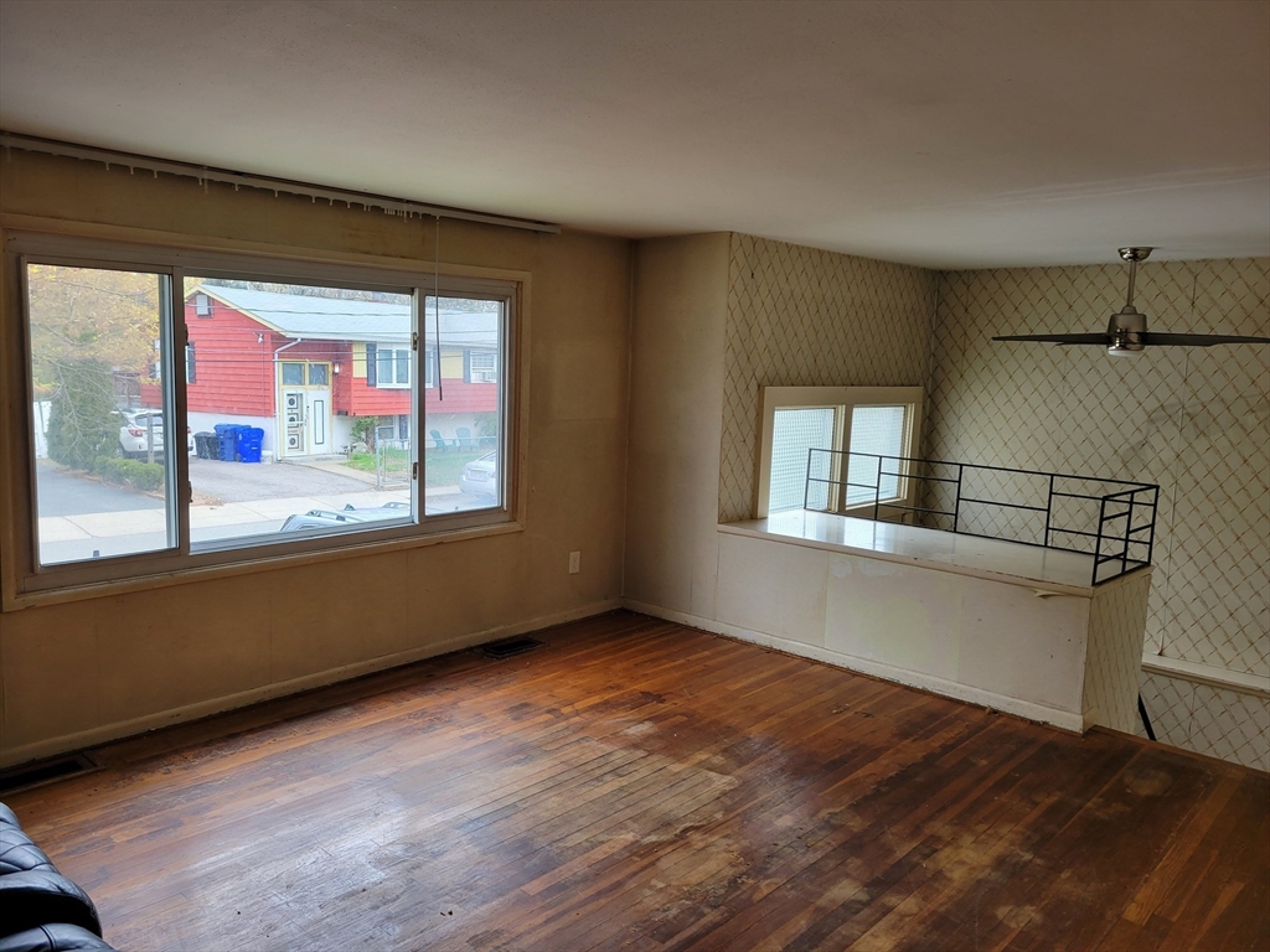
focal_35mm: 26
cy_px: 476
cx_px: 635
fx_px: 954
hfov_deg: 67.3
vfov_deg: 53.1
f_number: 1.8
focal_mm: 5.4
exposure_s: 1/120
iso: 64
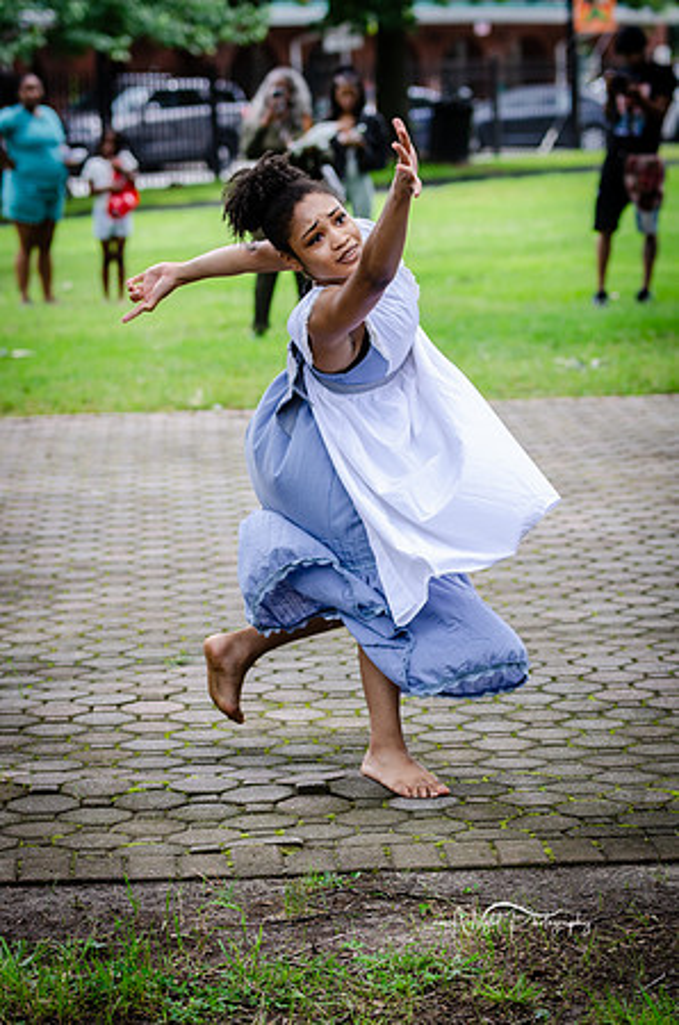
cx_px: 340
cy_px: 512
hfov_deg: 9.6
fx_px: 4050
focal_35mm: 142
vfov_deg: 14.4
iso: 400
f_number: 4
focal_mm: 95
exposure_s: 1/640
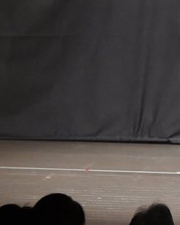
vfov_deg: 3.9
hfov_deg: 3.1
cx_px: 313
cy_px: 23
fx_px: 3325
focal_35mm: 499
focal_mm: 116
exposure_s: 1/400
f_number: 5.6
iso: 6400
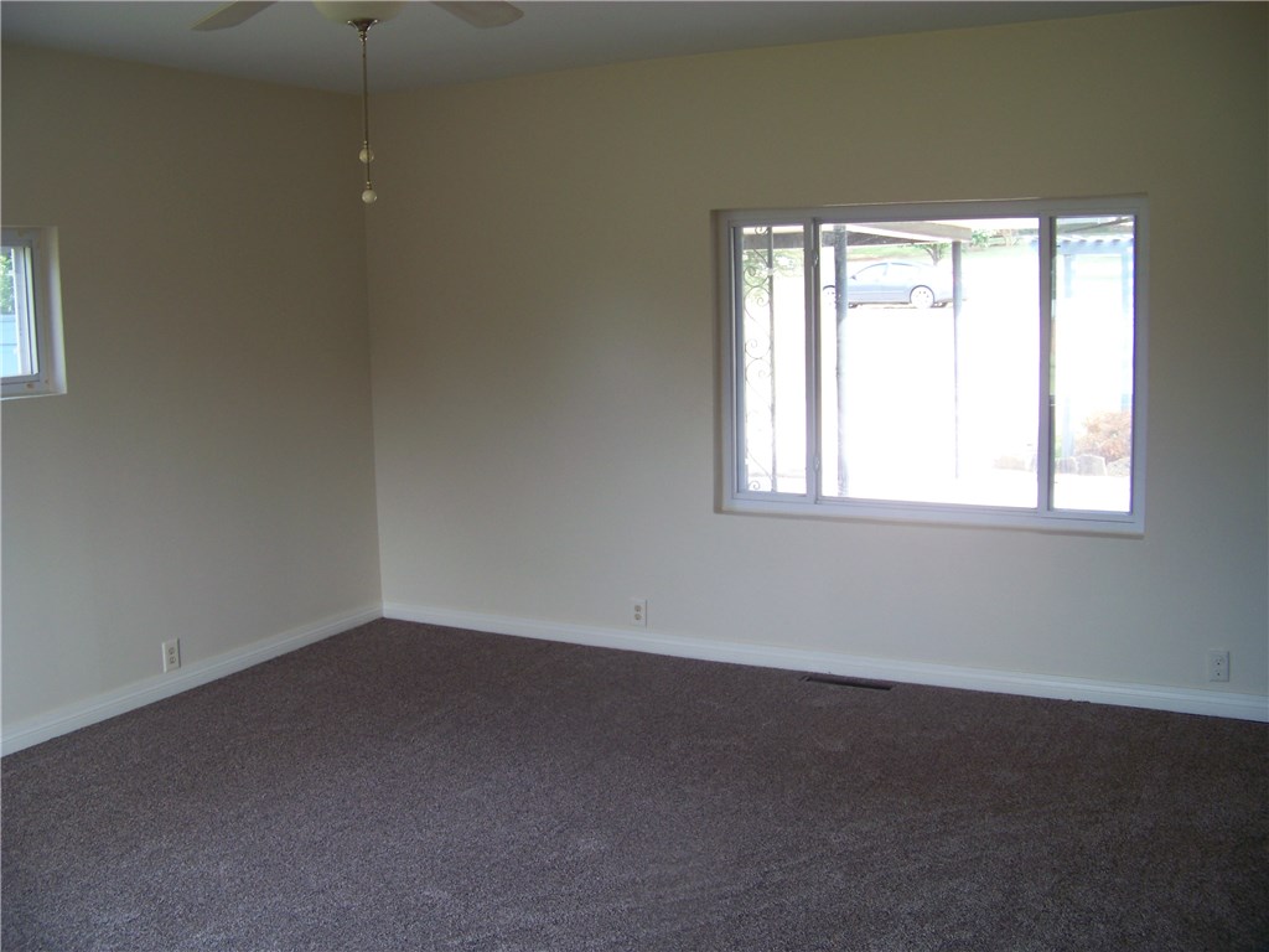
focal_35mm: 36
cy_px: 476
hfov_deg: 51.4
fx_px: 1320
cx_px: 634
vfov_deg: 39.7
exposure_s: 1/30
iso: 64
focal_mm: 5.85
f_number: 2.8
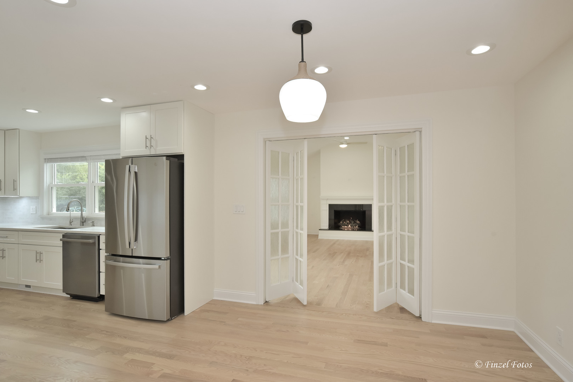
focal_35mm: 18
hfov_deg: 90.0
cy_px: 191
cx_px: 286
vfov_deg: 67.4
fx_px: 287
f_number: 8
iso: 400
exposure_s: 1/60
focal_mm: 18
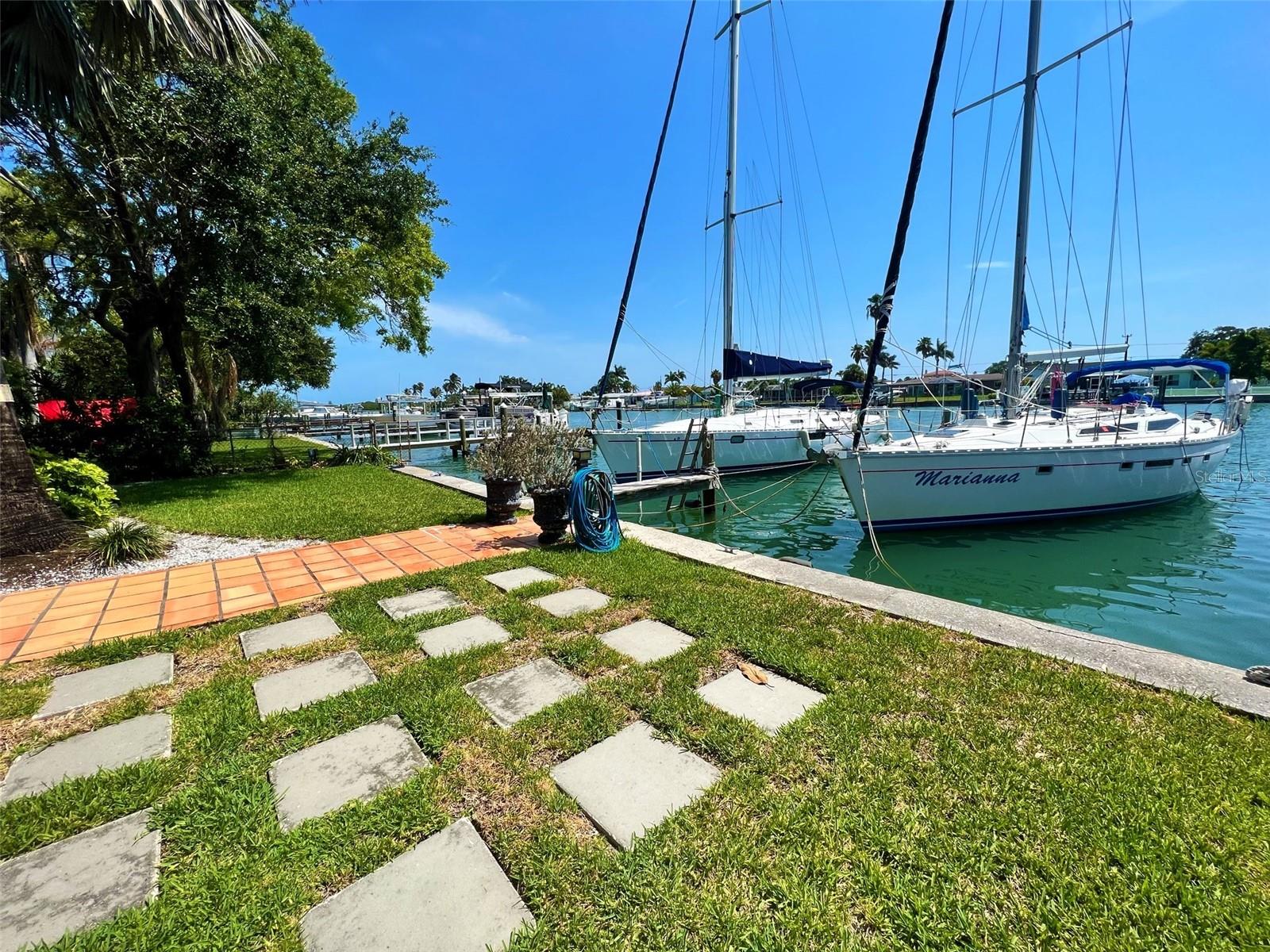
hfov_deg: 106.2
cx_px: 635
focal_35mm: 13
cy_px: 476
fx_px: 477
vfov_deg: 89.9
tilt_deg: -8.9
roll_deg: +1.8
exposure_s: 1/1908
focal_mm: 1.57
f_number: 1.8
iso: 32
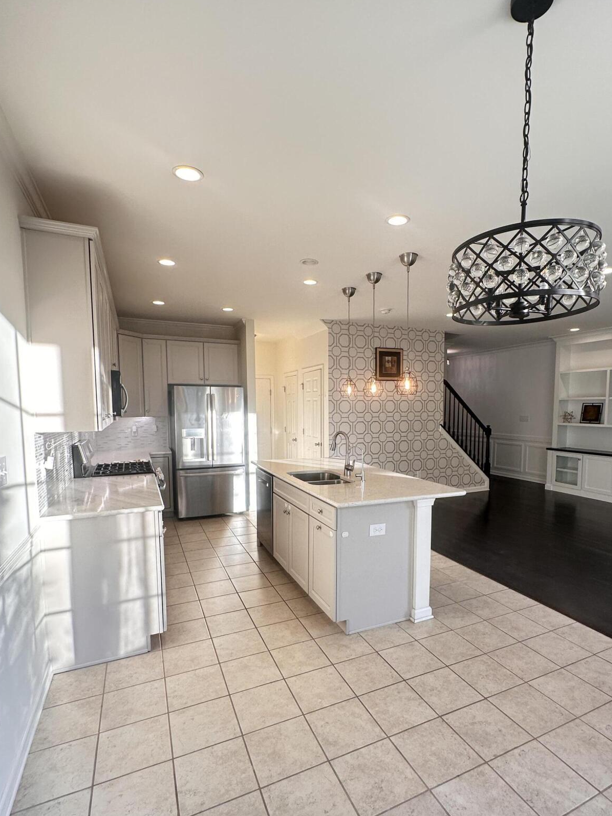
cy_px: 443
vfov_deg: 87.6
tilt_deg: -4.9
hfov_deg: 71.4
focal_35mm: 18
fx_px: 424
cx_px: 336
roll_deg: -0.1
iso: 125
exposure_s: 1/120
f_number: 2.2
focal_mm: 2.22
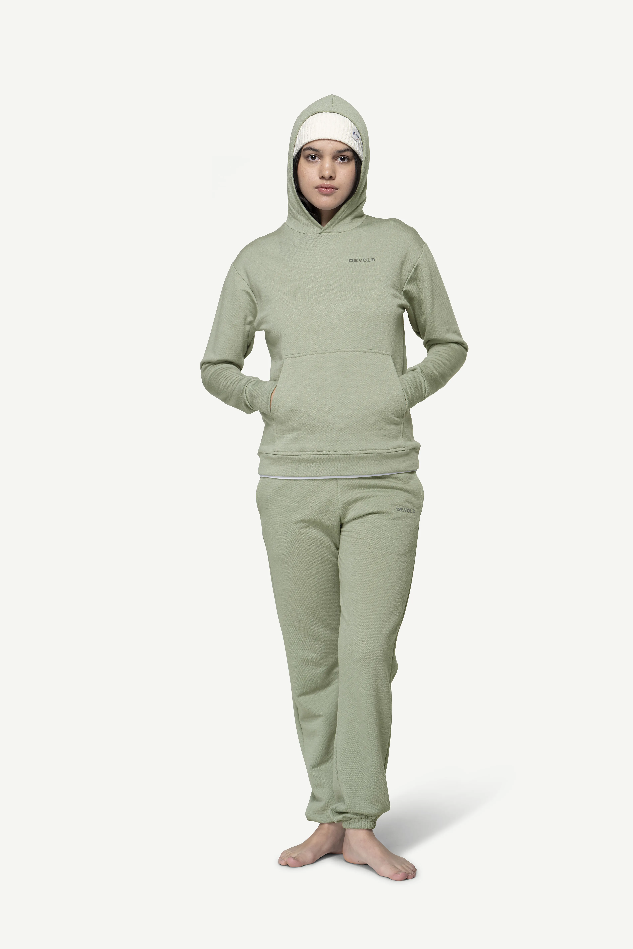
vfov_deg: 26.0
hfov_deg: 17.5
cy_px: 478
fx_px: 2057
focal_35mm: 78
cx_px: 314
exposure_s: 1/50
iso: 100
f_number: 6.3
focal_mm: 77
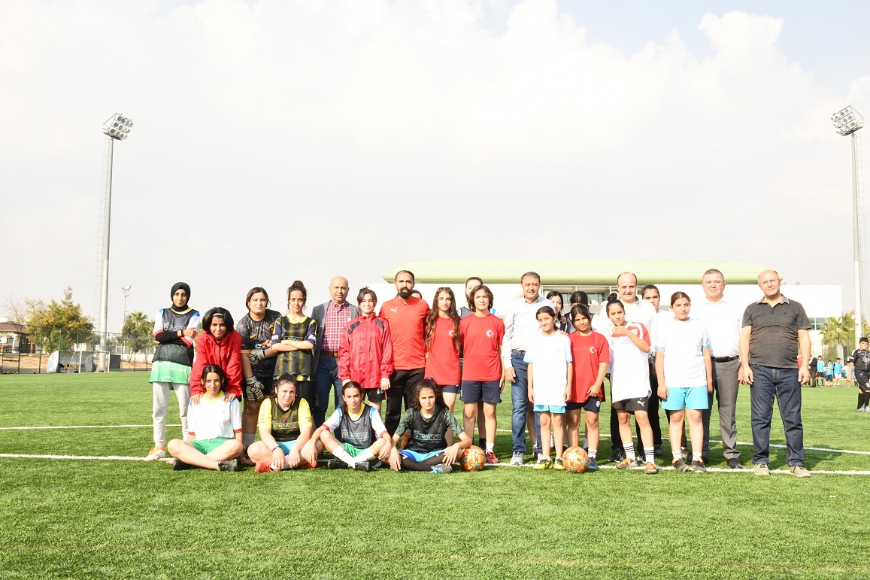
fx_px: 773
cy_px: 290
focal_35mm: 32
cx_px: 435
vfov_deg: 41.1
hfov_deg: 58.7
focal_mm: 32
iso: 3200
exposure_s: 1/250
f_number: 22
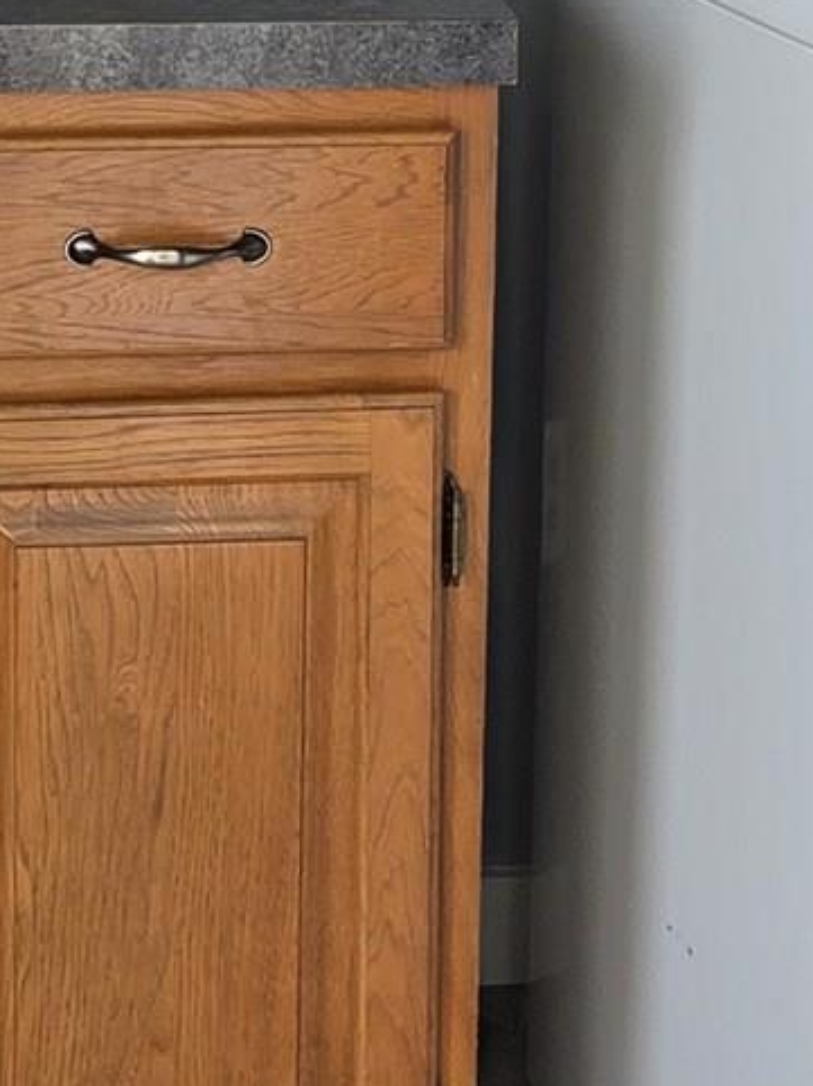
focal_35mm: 110
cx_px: 390
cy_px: -83
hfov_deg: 13.4
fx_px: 3448
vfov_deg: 17.3
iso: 64
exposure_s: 1/180
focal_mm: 5.4
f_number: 1.8
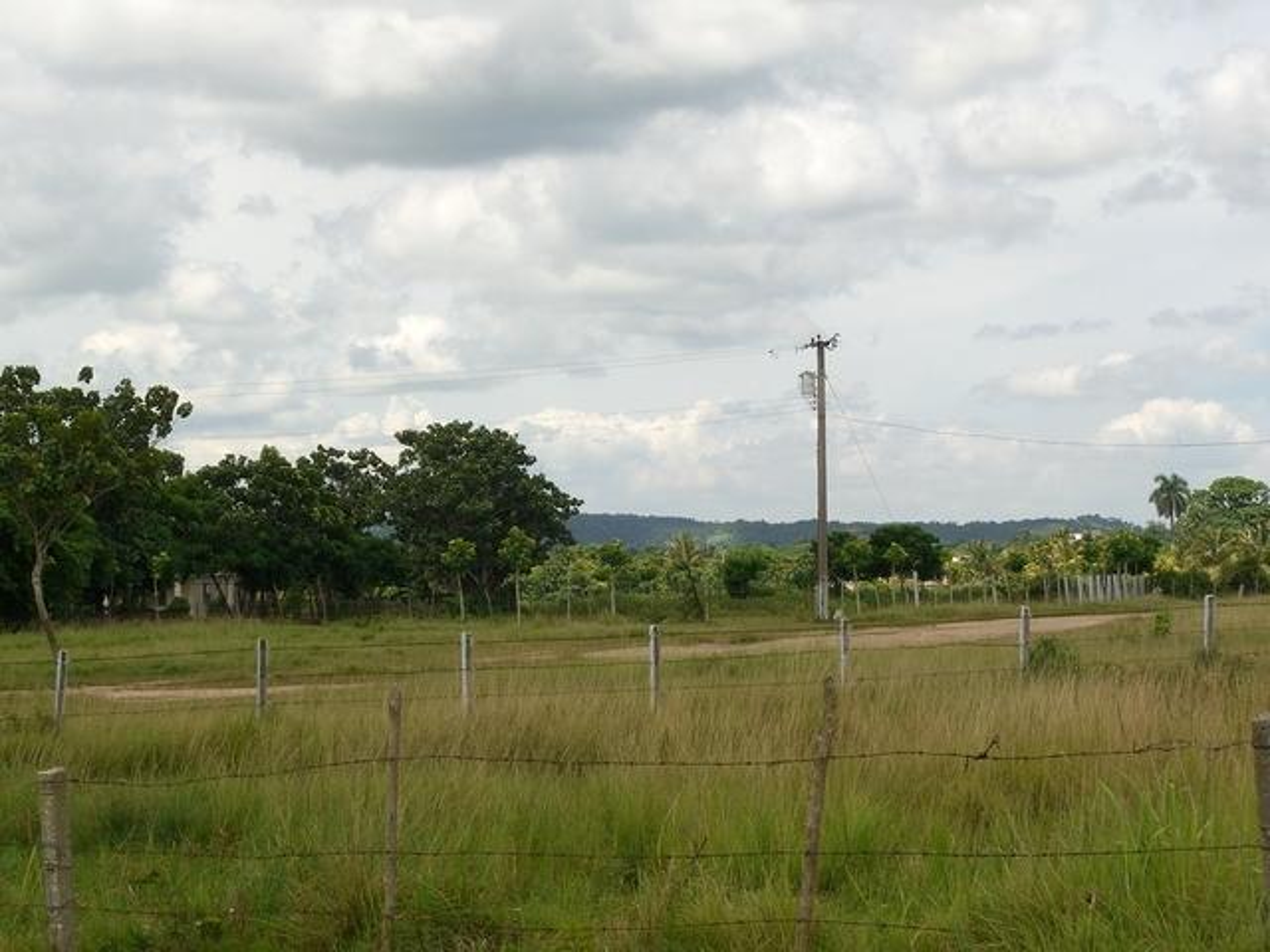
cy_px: 476
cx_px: 635
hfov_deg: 20.7
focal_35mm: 95
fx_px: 3485
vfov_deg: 15.6
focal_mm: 19.7
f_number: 6.9
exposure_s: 1/250
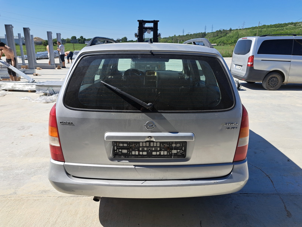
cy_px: 114
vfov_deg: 56.8
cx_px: 151
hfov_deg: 71.6
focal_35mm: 24
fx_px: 209
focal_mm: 5.23
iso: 50
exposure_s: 1/1215
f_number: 1.8
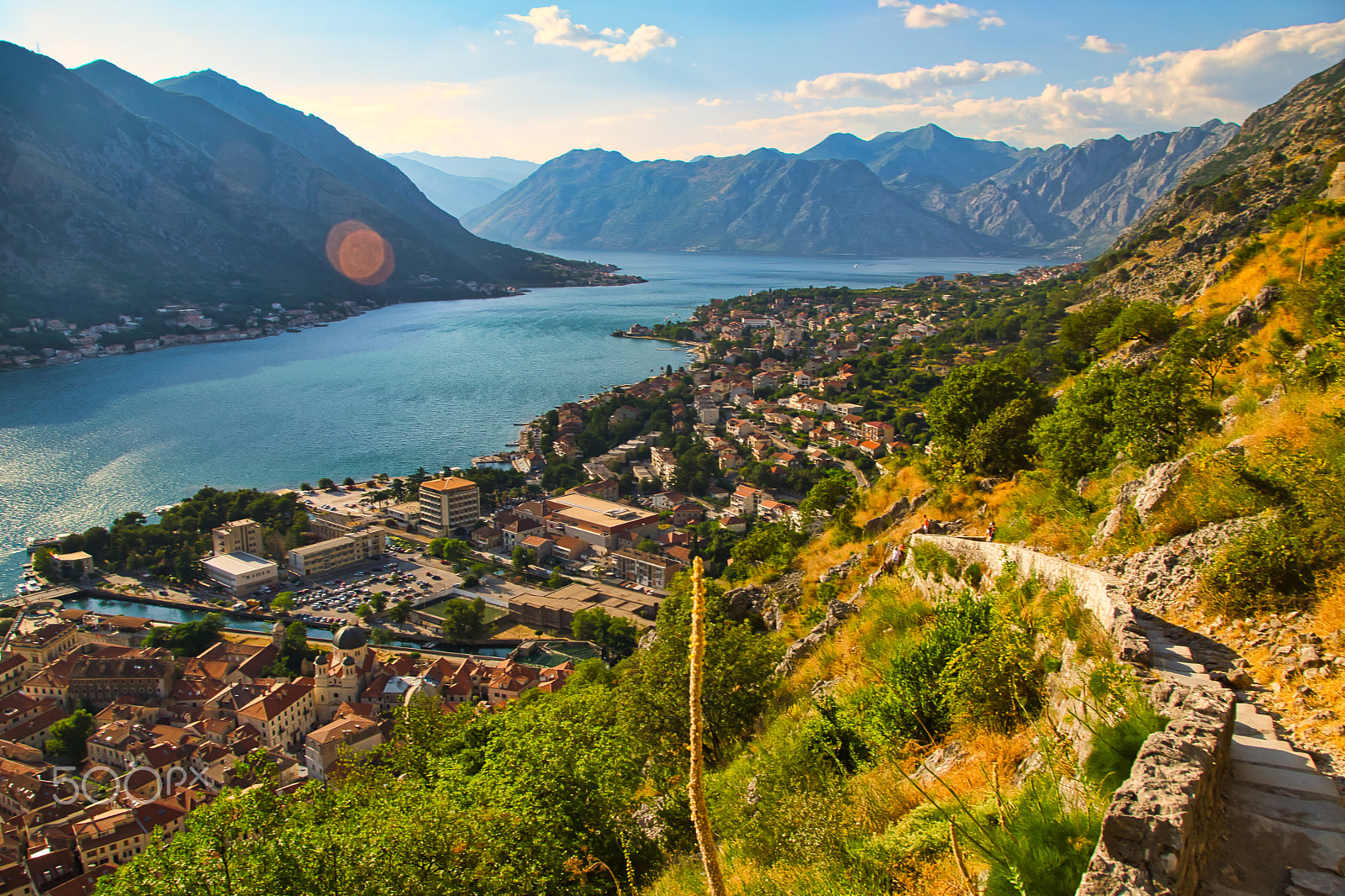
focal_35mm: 27
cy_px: 448
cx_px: 672
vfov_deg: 47.9
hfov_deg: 67.4
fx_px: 1008
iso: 140
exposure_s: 1/40
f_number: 7.1
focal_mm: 18
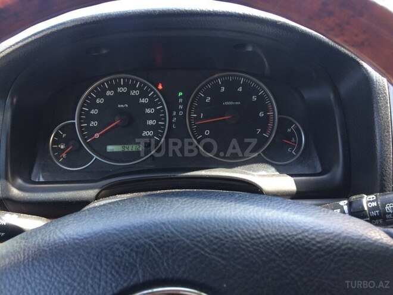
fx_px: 329
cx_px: 196
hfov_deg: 61.7
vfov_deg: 48.2
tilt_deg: -29.1
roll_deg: -0.3
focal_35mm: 29
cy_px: 148
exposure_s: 1/100
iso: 64
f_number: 2.2
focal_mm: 4.15
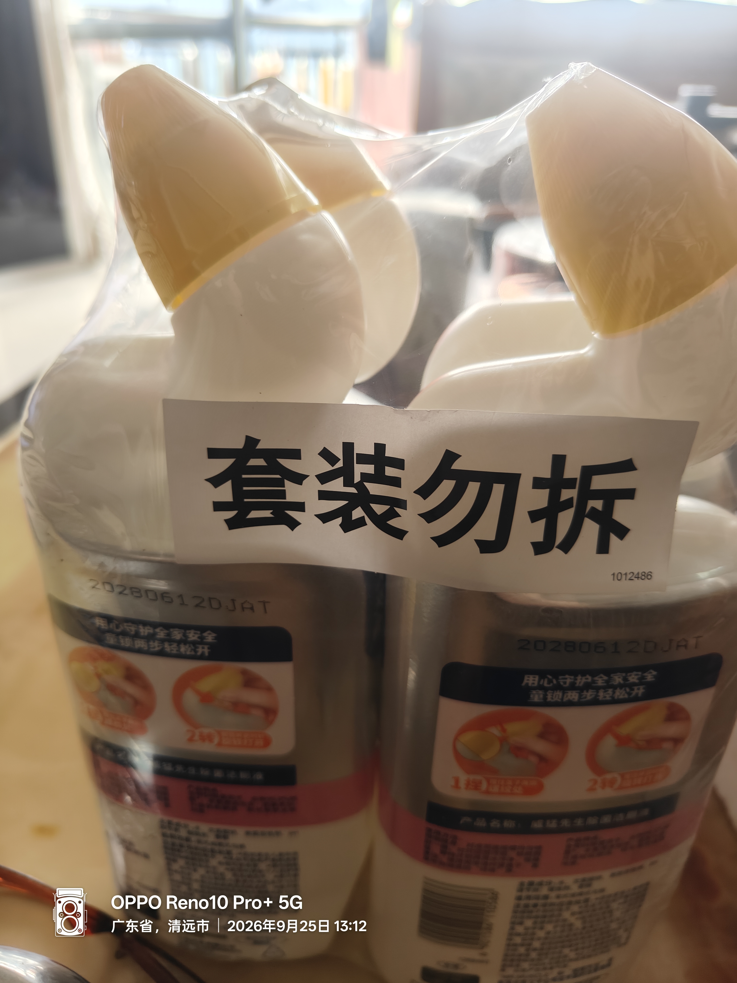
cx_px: 368
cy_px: 492
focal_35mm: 24
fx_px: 681
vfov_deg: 71.6
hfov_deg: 56.8
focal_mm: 5.59
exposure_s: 1/83
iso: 50
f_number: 1.8
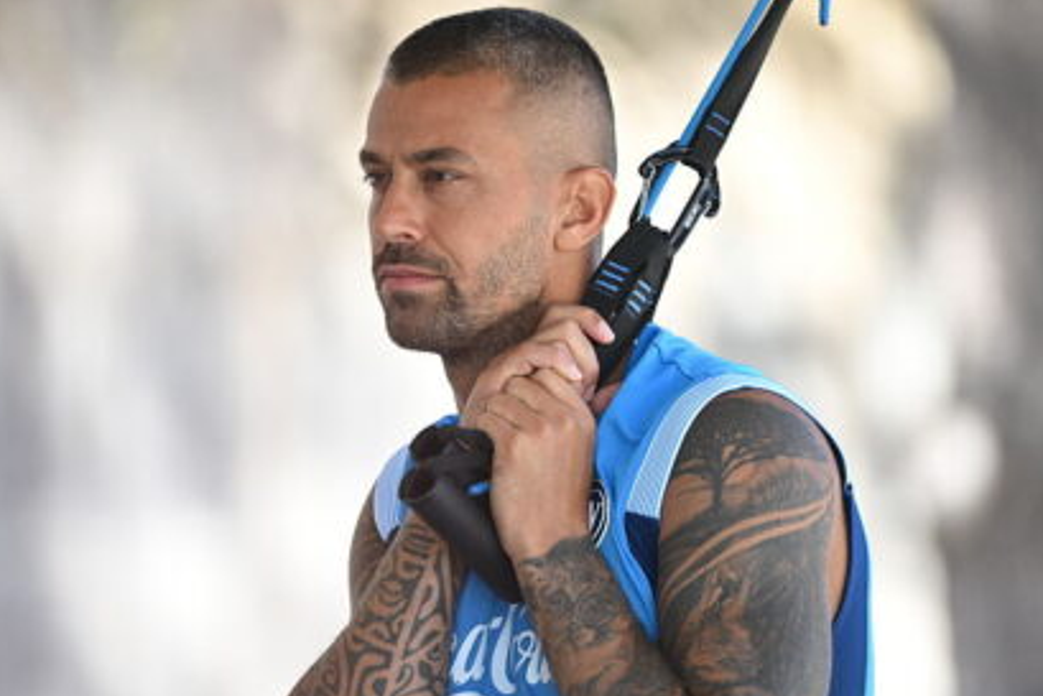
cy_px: 357
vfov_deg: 2.9
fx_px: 13592
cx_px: 518
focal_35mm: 469
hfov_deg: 4.4
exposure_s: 1/400
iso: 400
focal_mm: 400
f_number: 3.5
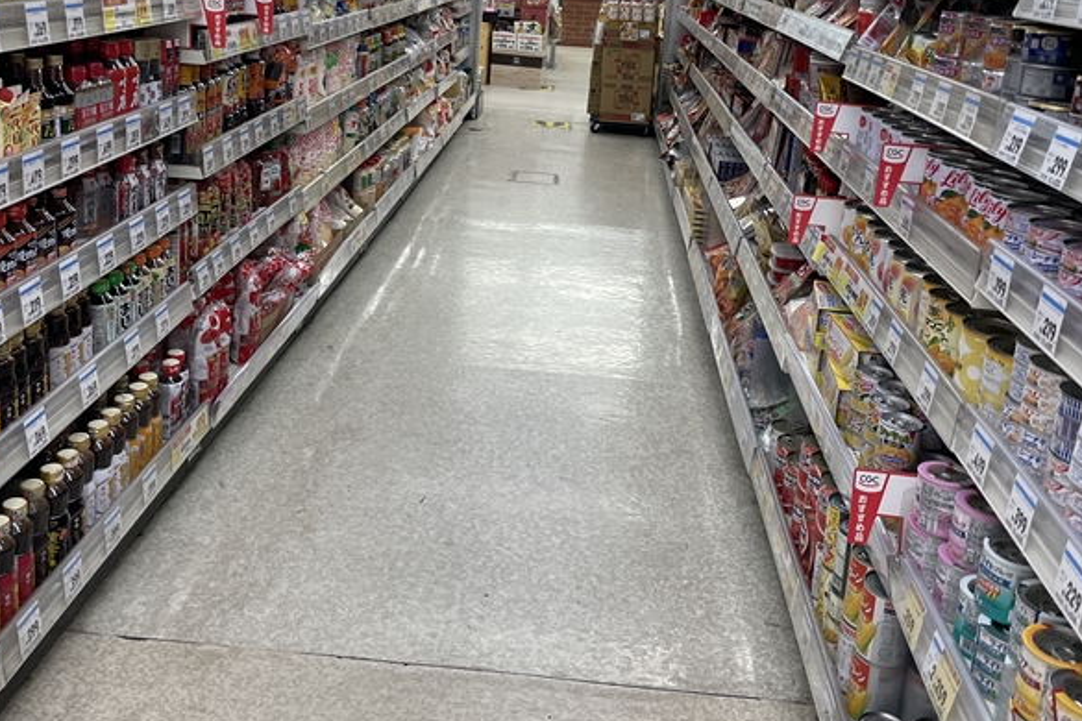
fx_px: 1112
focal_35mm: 37
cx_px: 533
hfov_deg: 51.9
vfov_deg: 35.0
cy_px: 166
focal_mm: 4.2
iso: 80
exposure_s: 1/100
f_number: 1.6
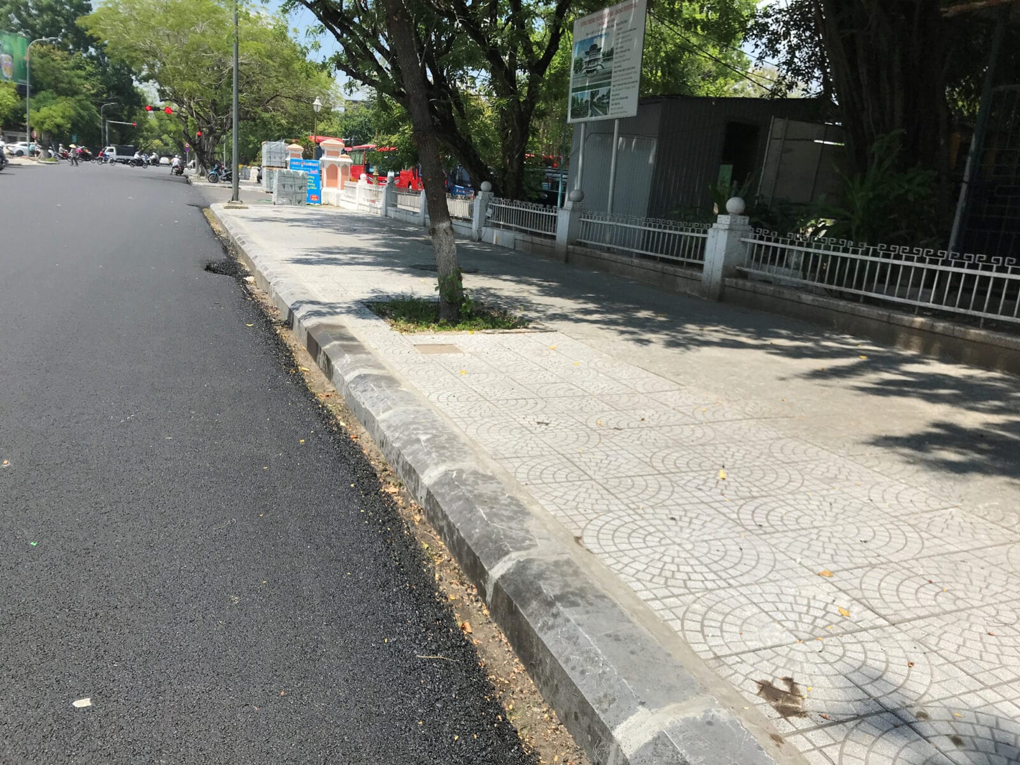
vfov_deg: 49.7
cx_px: 510
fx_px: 825
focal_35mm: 28
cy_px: 382
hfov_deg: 63.4
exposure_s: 1/2336
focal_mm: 3.99
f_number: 1.8
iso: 20
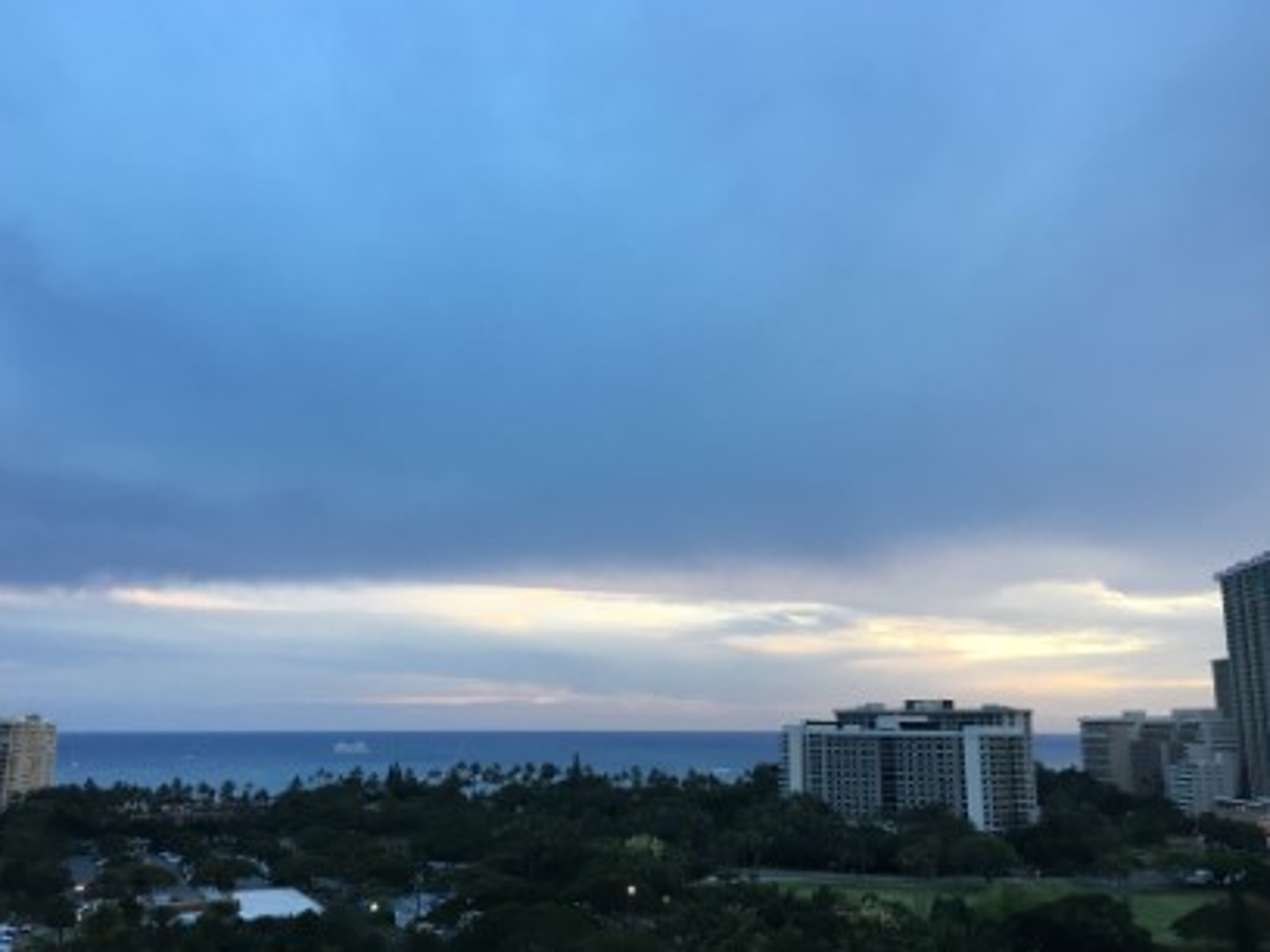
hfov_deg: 56.8
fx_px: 1174
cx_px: 657
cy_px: 492
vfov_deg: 44.2
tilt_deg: +9.8
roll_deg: -0.8
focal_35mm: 32
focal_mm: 4.15
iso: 32
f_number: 2.2
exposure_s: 1/40
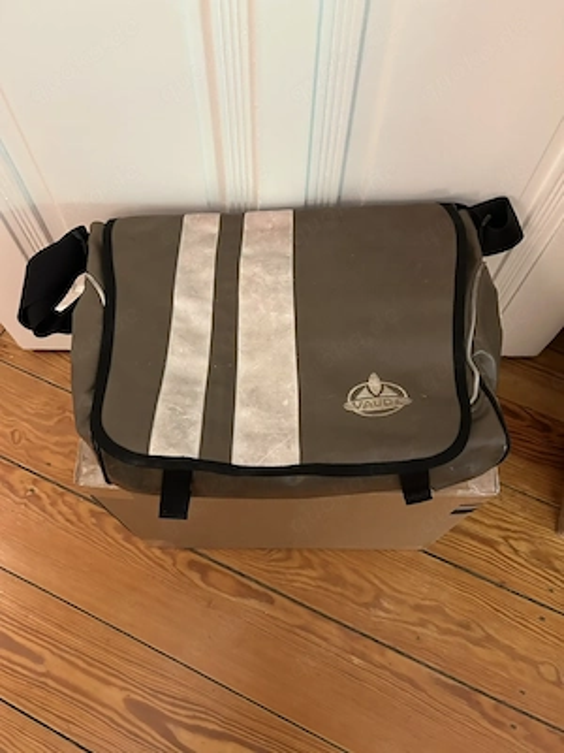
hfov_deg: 53.1
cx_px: 282
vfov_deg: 67.3
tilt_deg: -63.3
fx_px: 565
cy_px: 376
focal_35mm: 26
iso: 500
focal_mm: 5.7
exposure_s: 1/50
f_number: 1.5
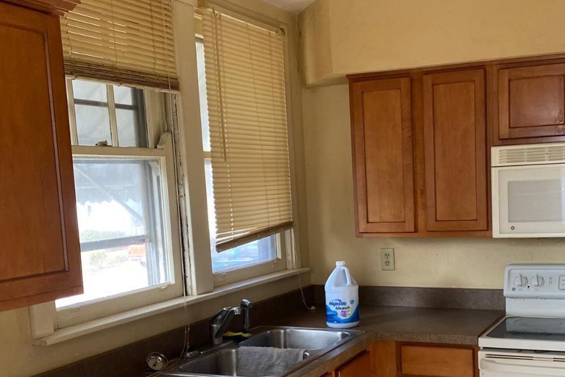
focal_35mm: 45
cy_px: 282
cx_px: 371
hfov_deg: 43.1
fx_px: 706
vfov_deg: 29.4
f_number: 1.8
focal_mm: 4.25
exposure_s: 1/105
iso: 125
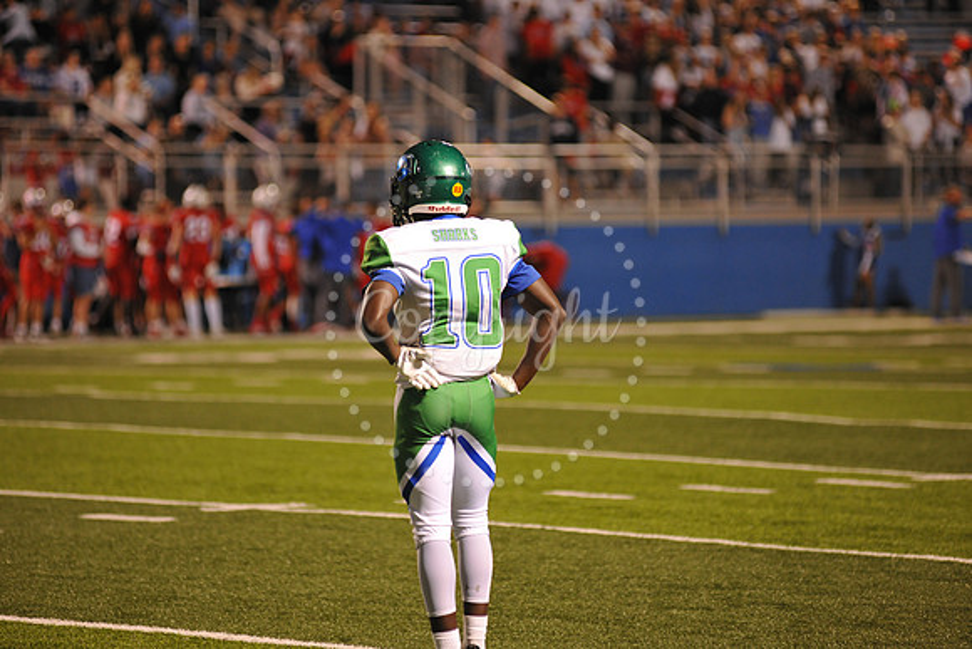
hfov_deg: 10.3
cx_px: 486
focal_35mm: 200
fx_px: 5401
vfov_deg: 6.9
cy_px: 324
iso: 1600
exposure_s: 1/125
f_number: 4
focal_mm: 200
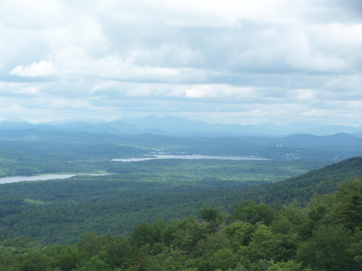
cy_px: 136
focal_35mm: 105
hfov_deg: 18.7
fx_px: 1098
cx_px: 181
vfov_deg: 14.1
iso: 80
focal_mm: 17.5
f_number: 3.2
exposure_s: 1/640
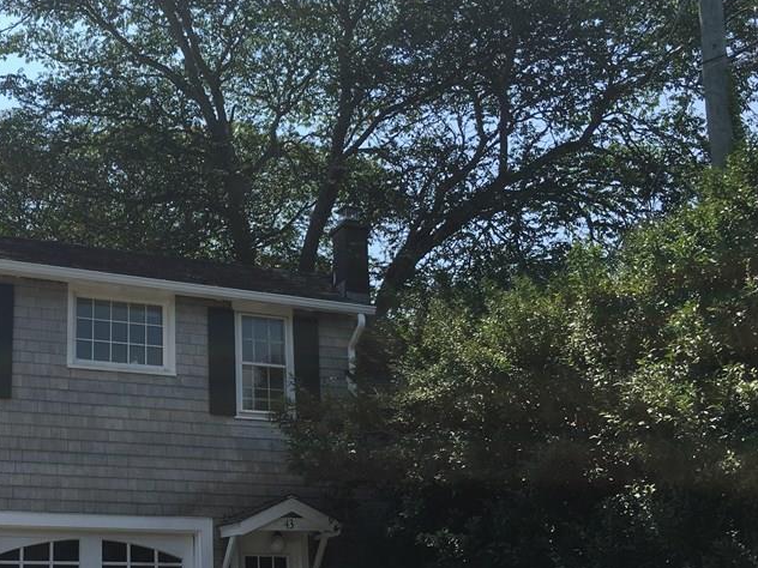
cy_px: 403
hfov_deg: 39.1
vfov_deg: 30.5
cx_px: 166
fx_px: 1029
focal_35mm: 47
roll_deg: +1.2
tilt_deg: +13.9
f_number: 2.2
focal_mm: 4.15
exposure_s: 1/1508
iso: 25
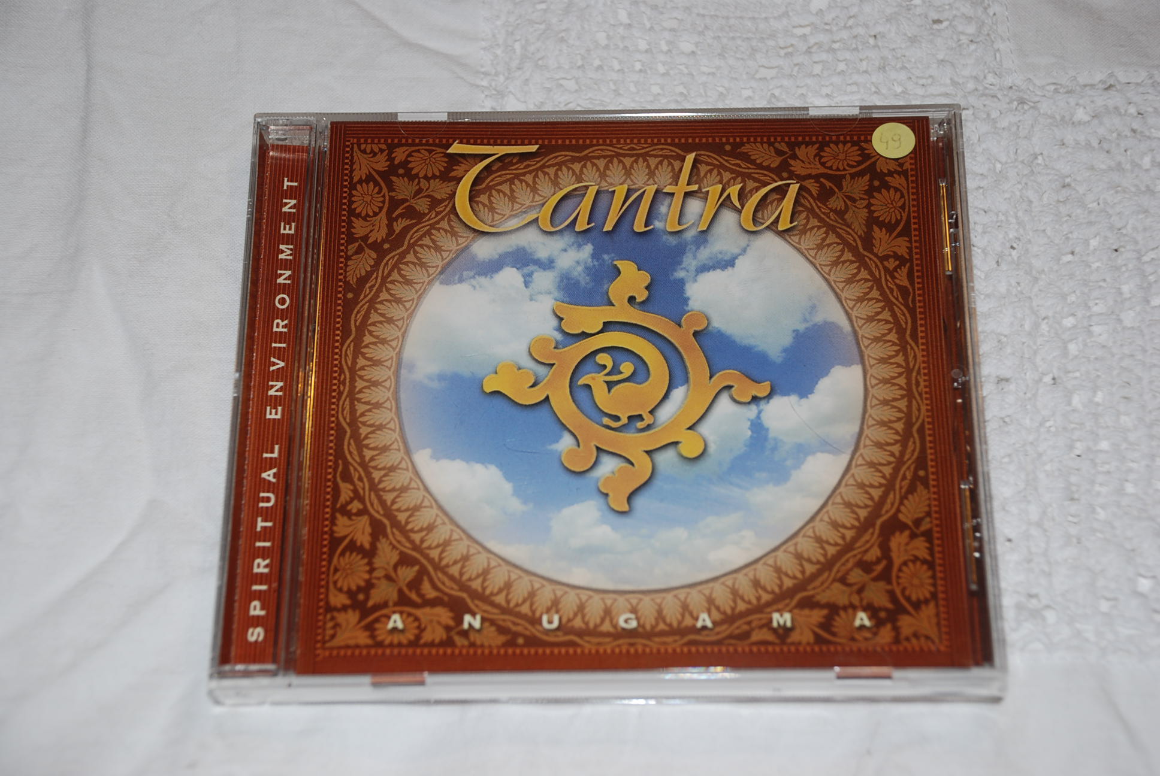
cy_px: 388
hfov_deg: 26.0
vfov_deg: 17.5
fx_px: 2516
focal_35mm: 78
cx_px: 580
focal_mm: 52
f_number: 5
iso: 200
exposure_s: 1/60
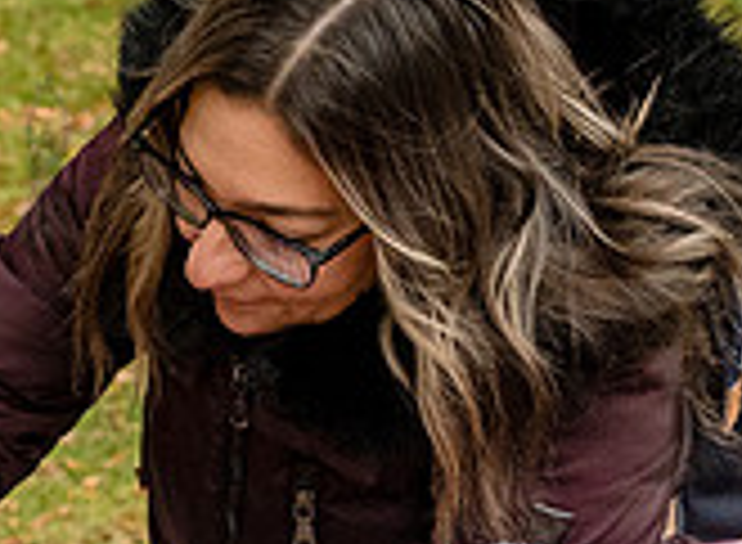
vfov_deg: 8.7
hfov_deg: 11.7
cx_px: -198
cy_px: 661
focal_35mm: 166
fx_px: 3530
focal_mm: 35
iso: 4000
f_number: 4
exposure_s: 1/640
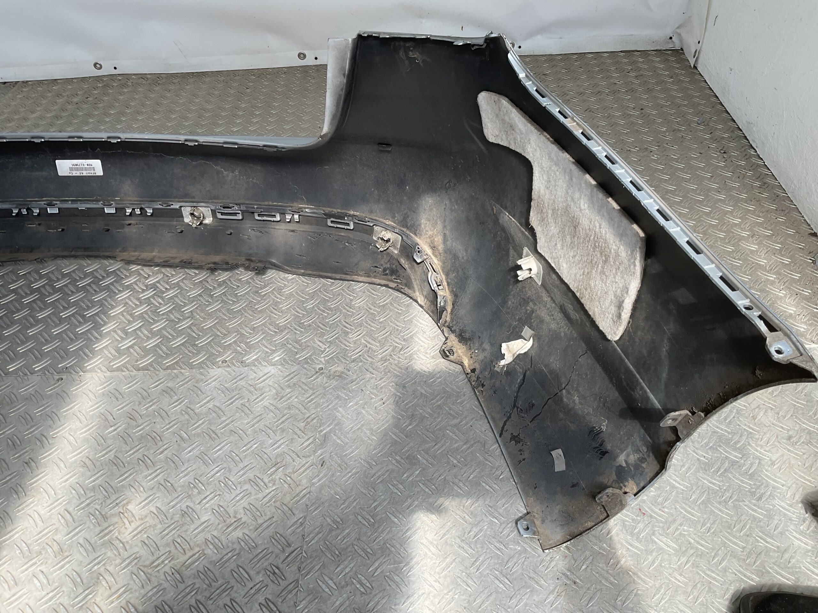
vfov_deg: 48.2
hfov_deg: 61.7
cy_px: 306
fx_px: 685
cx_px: 409
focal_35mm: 29
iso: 16
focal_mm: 3
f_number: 1.8
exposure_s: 1/370
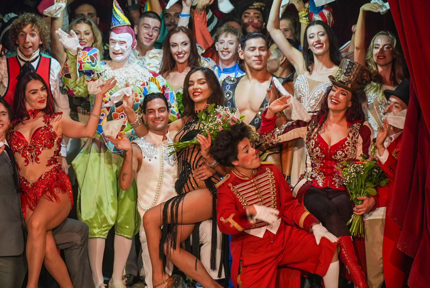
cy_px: 115
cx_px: 158
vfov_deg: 3.6
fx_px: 4578
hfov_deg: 5.4
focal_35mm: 383
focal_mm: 150
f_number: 2.8
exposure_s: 1/250
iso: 400
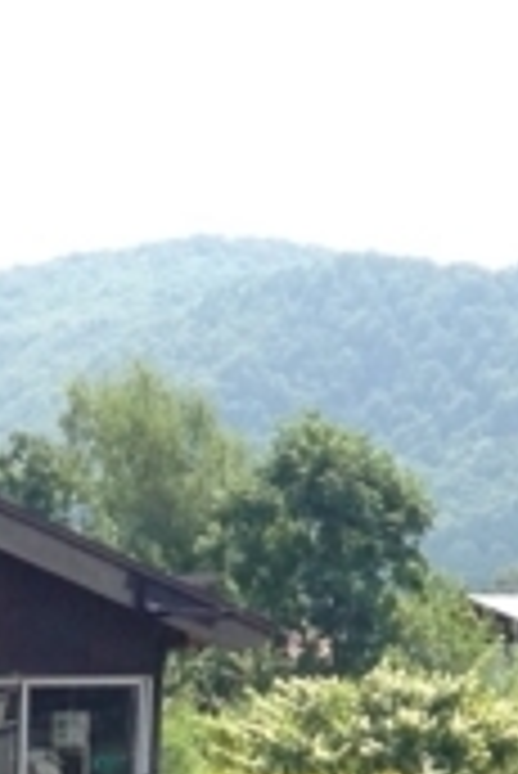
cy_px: 225
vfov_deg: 10.1
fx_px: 4394
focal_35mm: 204
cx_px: 1185
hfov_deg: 6.5
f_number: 2.4
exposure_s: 1/630
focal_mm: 4.12
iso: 50
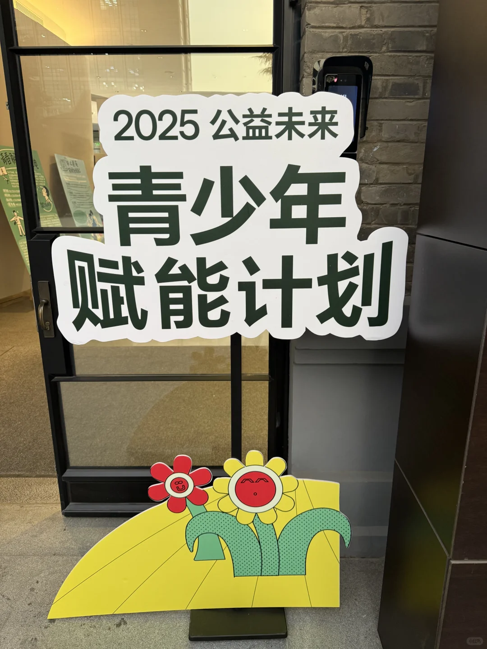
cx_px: 244
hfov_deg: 56.8
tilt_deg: -16.7
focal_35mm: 24
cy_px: 324
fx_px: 450
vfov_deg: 71.6
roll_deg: -0.5
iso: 200
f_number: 1.78
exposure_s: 1/63
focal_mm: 6.76
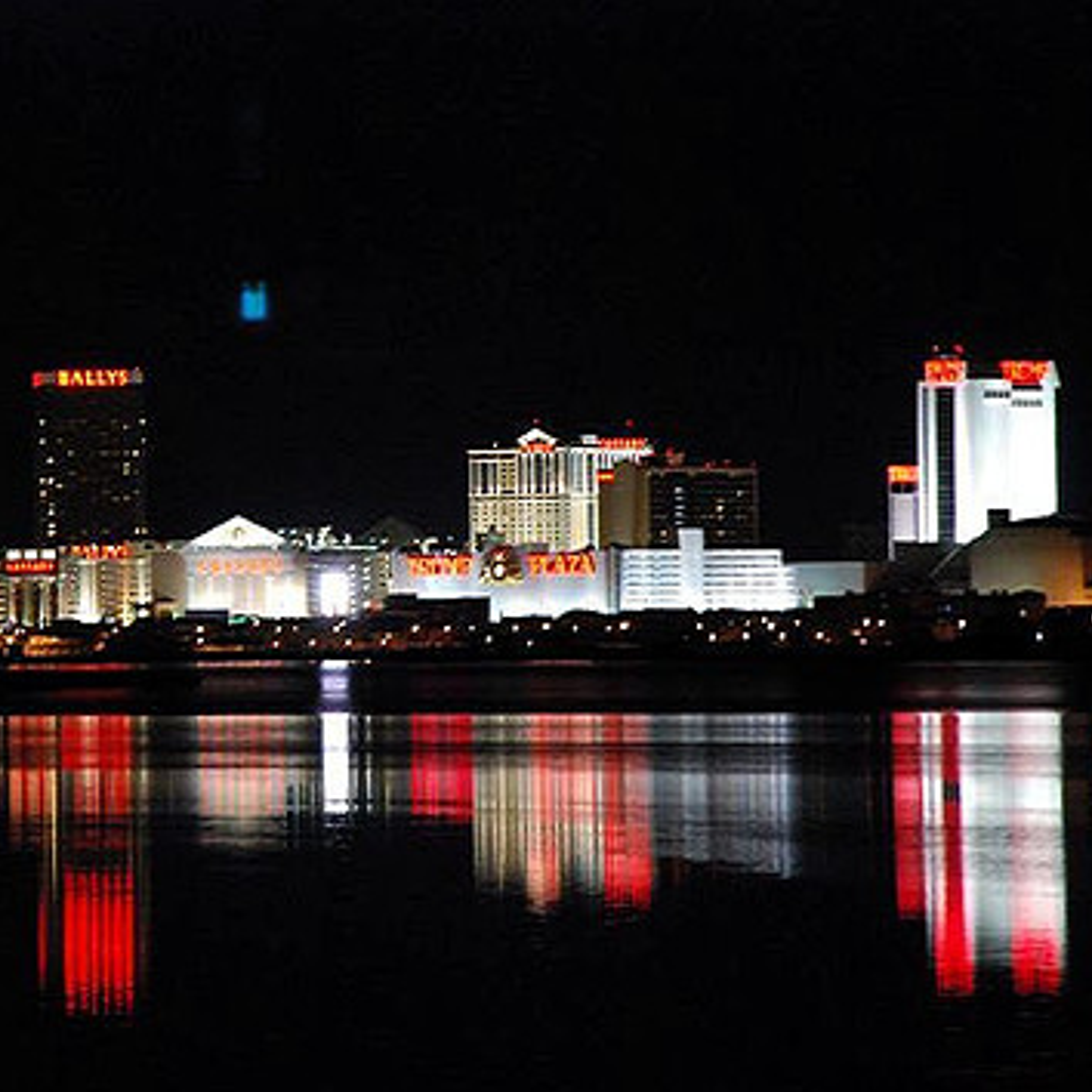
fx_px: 10090
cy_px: 591
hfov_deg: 6.2
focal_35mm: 283
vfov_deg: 6.2
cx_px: 265
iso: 1600
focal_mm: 135
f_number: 5.6
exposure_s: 1/5
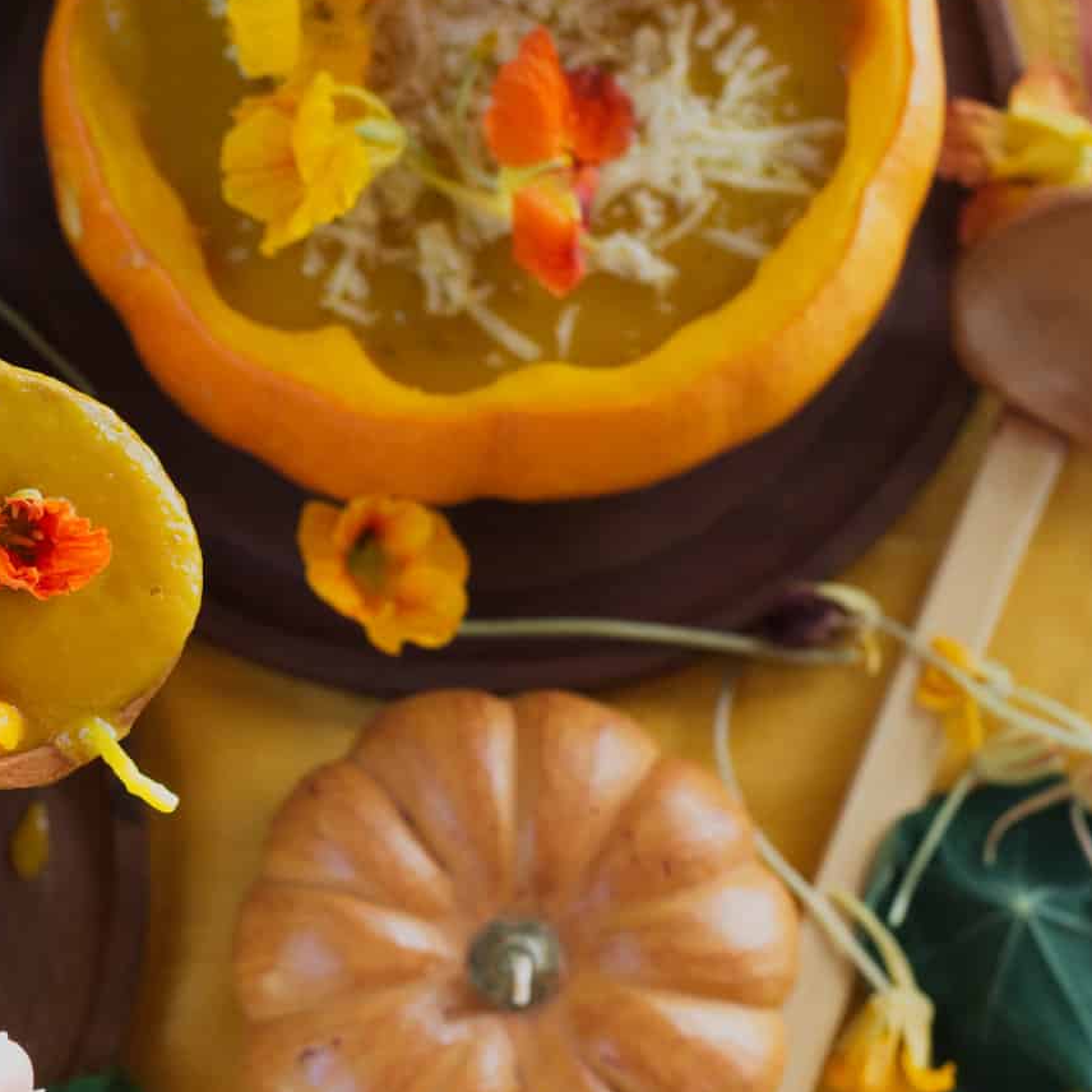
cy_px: 524
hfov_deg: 12.8
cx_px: -48
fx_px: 4783
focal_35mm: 134
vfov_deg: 13.0
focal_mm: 50
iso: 400
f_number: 5
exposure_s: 1/125
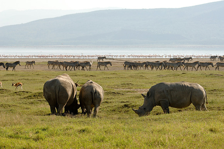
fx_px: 1165
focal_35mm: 188
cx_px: 112
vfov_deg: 7.3
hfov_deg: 11.0
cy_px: 74
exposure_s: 1/750
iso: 200
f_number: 5
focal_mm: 125
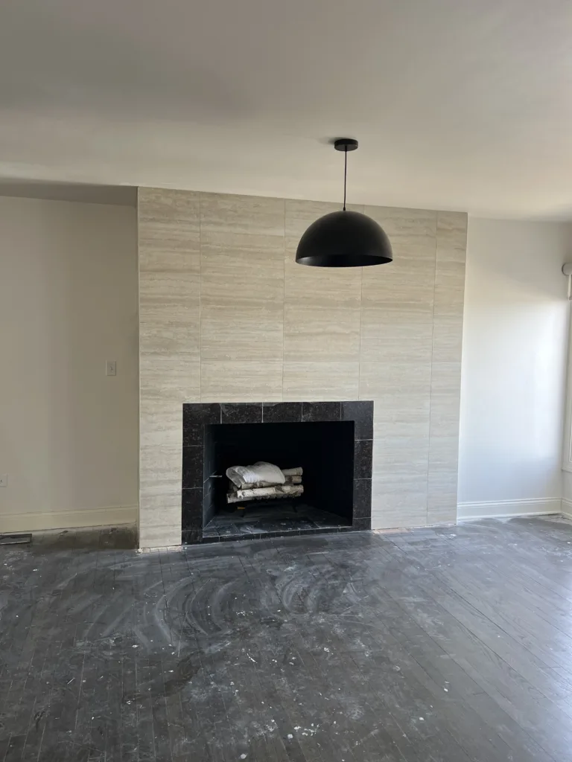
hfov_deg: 53.1
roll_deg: -0.8
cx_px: 286
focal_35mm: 26
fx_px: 573
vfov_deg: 67.3
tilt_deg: -3.8
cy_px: 381
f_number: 1.5
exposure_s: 1/121
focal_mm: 5.7
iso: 125
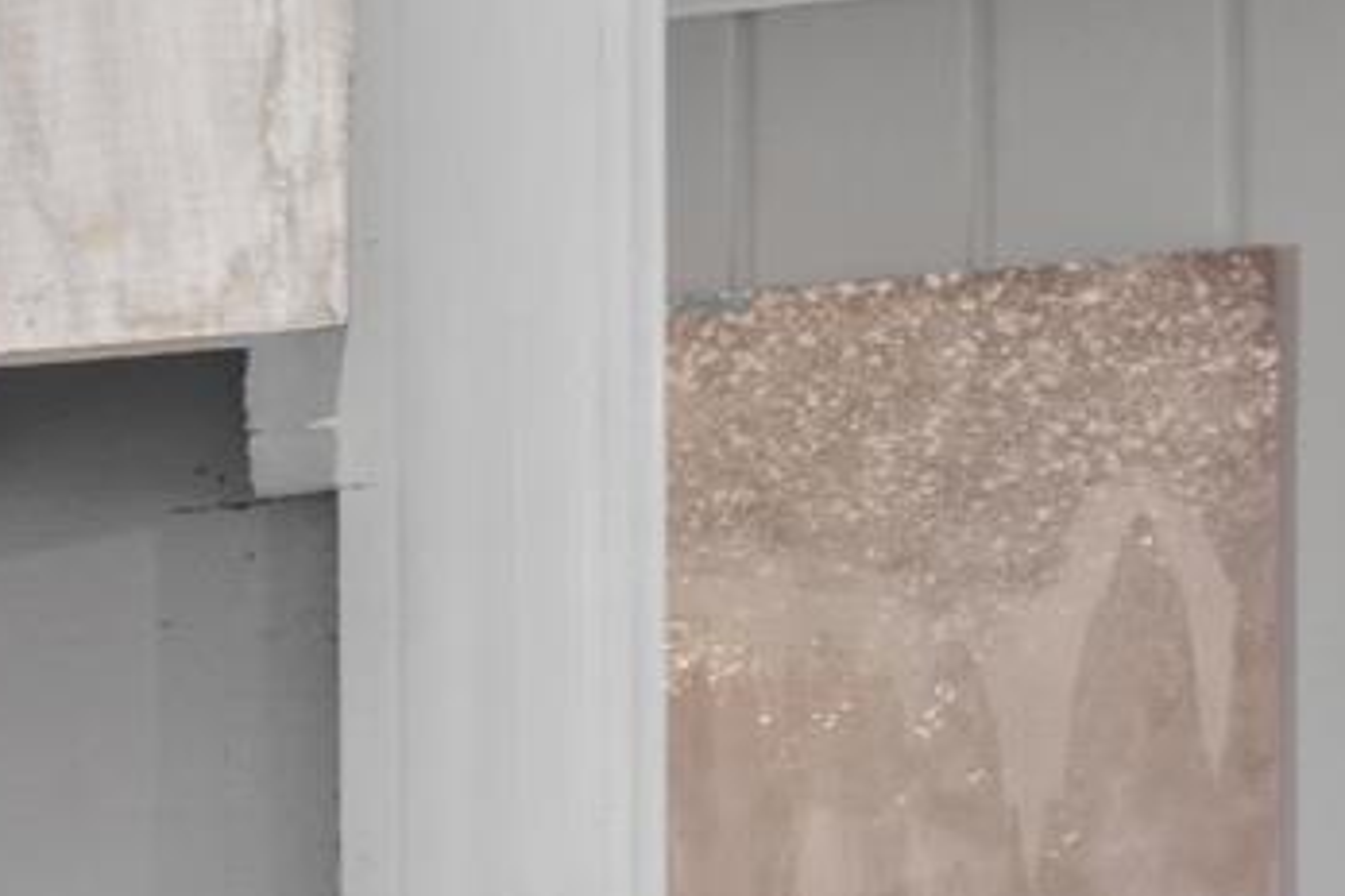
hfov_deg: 11.3
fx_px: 4430
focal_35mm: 119
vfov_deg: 11.3
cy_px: 1145
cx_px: -2582
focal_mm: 11
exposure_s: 2.5
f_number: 11
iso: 250
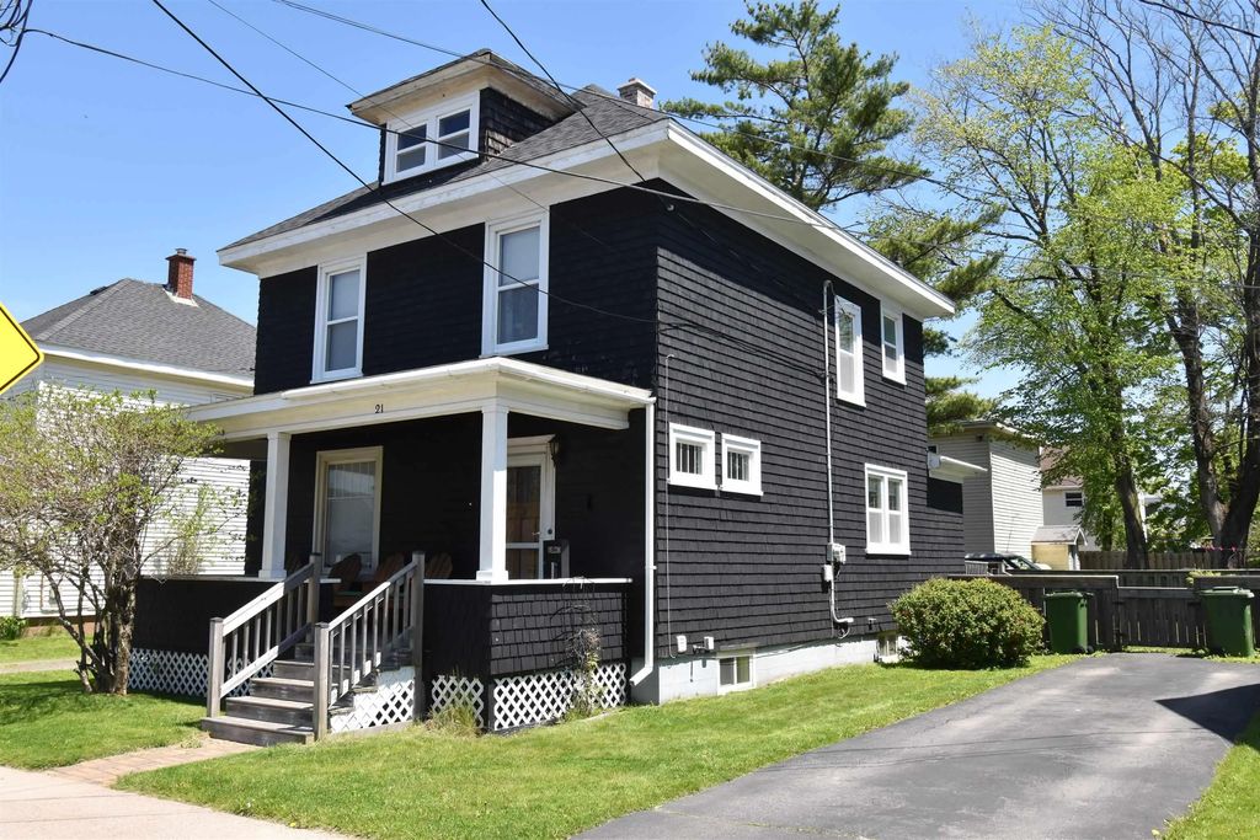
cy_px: 420
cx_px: 630
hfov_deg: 61.9
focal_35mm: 30
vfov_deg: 43.6
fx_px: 1050
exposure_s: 1/350
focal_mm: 20
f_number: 9.5
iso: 400
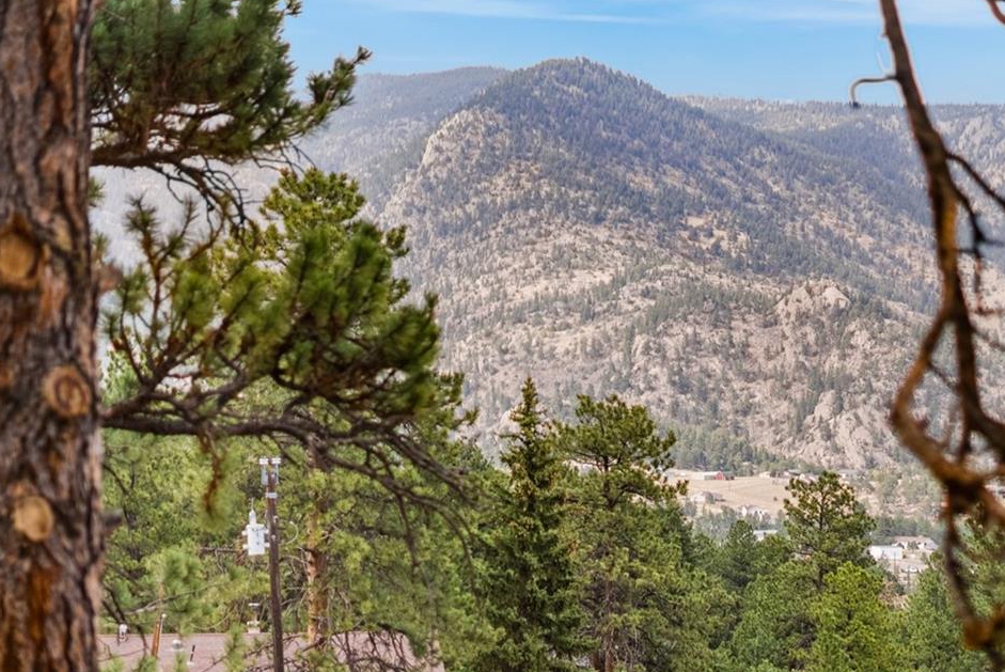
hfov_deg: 23.8
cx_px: 617
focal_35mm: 85
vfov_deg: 16.1
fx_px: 2375
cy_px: 384
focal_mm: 50
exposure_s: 1/1000
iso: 200
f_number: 1.8
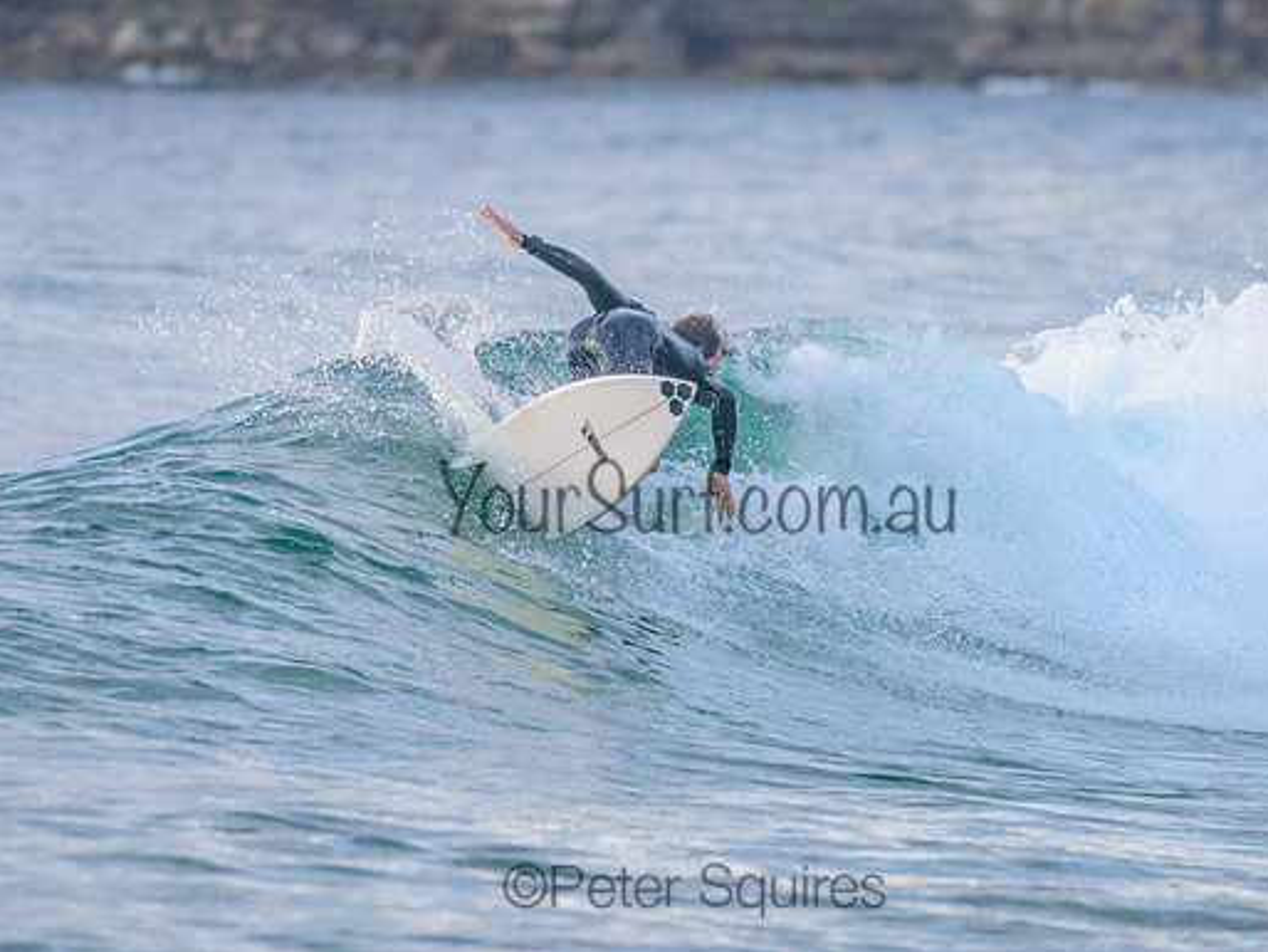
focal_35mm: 667
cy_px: 417
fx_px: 24438
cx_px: 625
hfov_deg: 3.0
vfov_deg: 2.2
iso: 1800
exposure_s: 1/2000
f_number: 5.6
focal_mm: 500
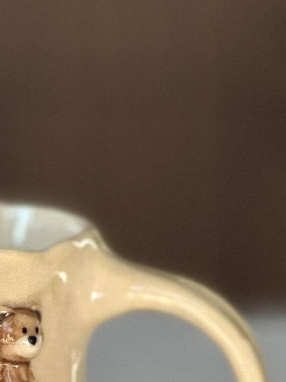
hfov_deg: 5.6
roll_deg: -0.3
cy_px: 430
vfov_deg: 7.4
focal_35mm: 266
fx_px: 2929
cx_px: -96
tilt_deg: -11.2
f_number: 2.8
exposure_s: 1/121
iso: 160
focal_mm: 9
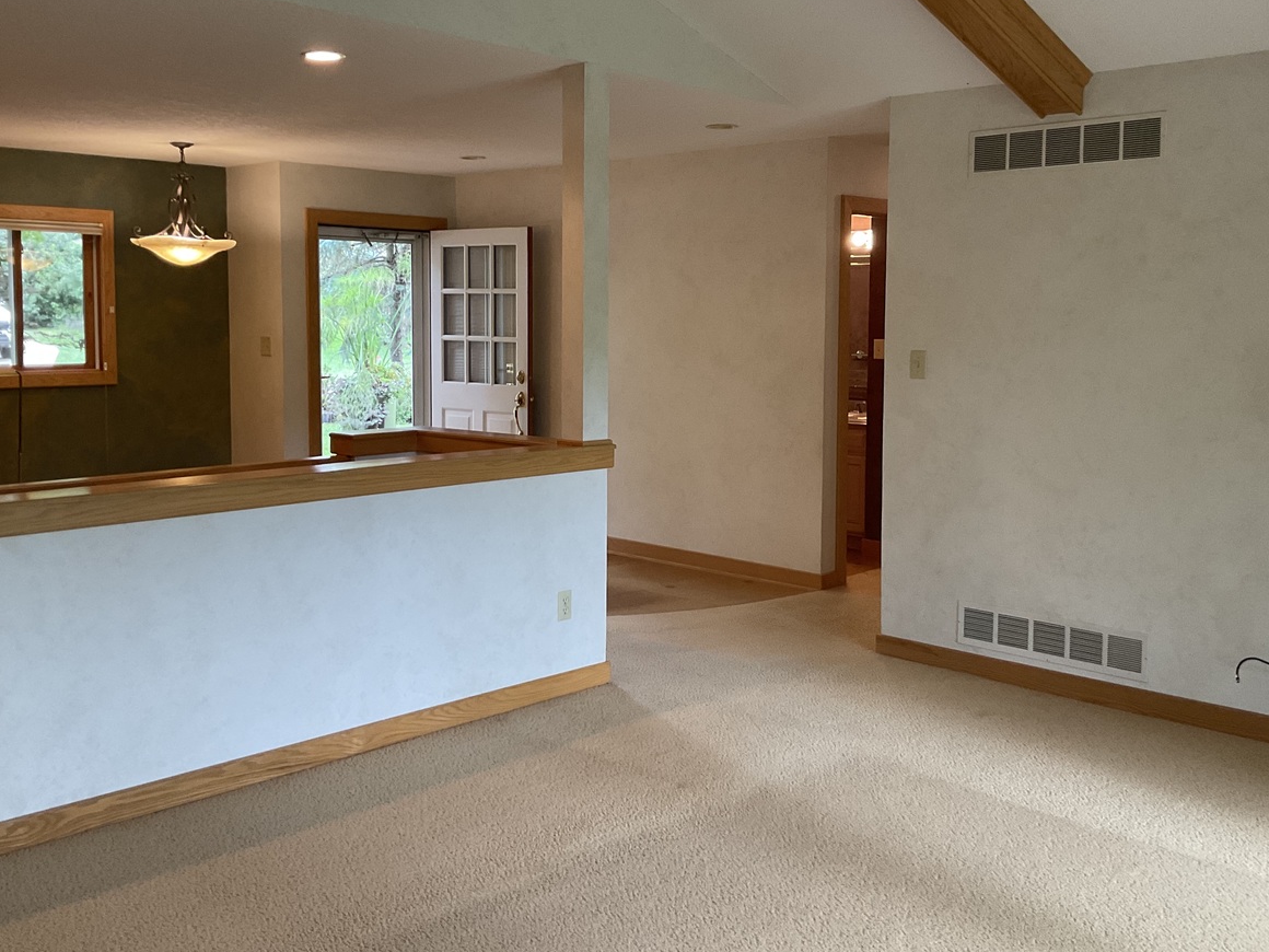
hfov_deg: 51.4
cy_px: 404
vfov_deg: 39.6
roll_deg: -1.1
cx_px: 648
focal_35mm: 36
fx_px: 1320
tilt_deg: -3.9
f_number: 1.8
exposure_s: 1/60
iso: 100
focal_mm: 3
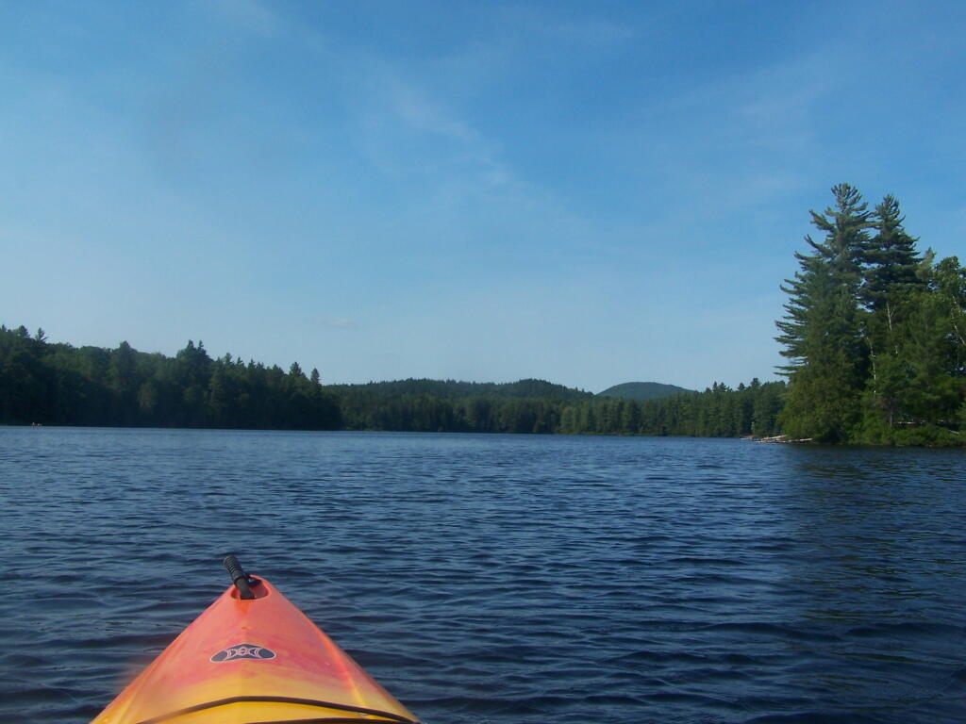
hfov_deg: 49.0
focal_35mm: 38
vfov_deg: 37.7
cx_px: 483
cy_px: 362
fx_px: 1060
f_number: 5.6
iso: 80
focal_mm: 6.3
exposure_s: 1/500
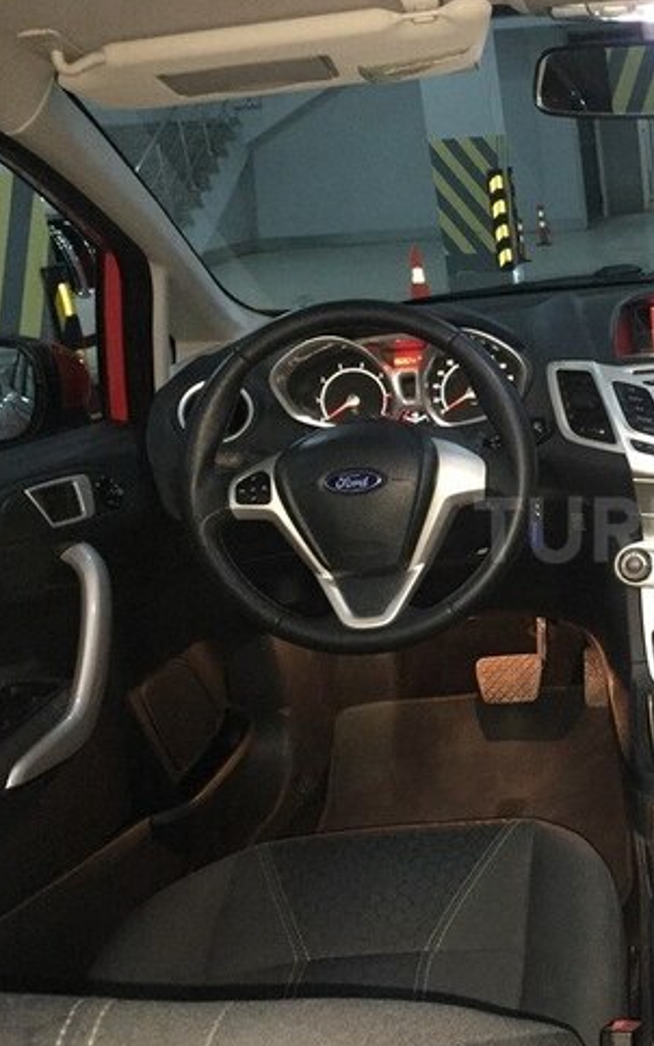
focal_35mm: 42
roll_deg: +4.1
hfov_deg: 28.2
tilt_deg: -18.4
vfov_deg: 47.2
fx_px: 1197
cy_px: 529
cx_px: 695
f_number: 2.2
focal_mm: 4.15
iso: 320
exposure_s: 1/17
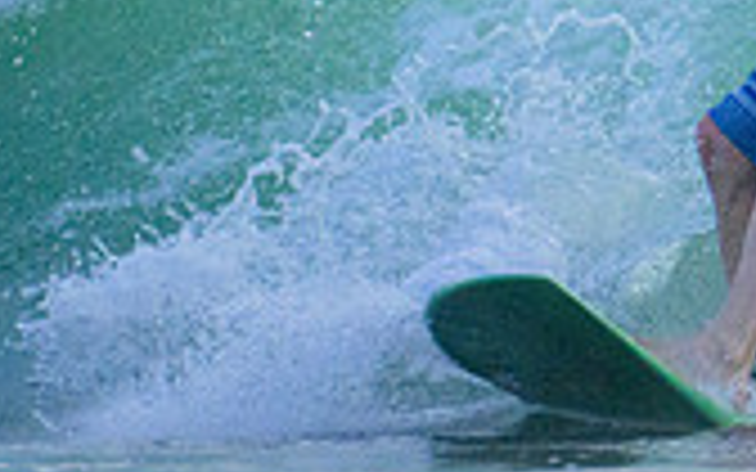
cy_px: -321
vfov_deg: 0.4
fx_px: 73946
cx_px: 886
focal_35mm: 3589
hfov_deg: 0.6
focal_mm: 800
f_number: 13
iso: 2200
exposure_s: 1/2000
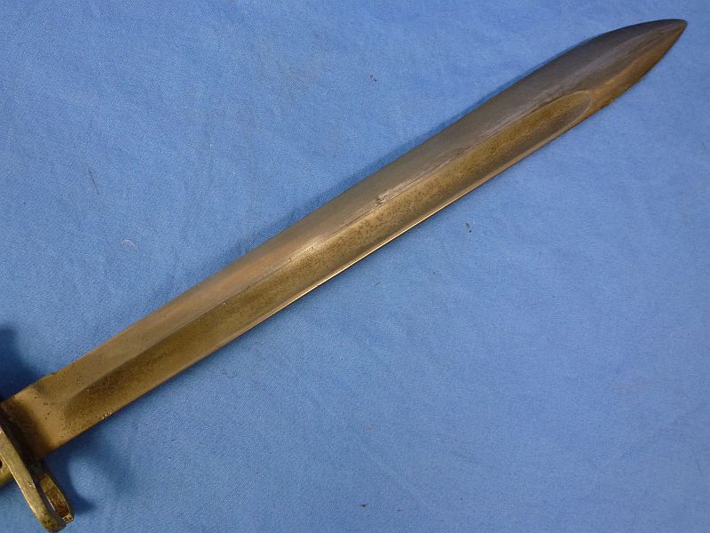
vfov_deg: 46.8
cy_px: 266
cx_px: 355
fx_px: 615
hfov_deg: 60.0
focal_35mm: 30
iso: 250
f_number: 3.5
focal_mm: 5.4
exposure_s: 1/60
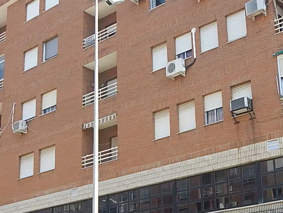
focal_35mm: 66
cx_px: 151
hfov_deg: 29.4
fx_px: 539
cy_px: 155
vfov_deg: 22.1
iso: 125
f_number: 3.9
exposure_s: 1/250
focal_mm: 5
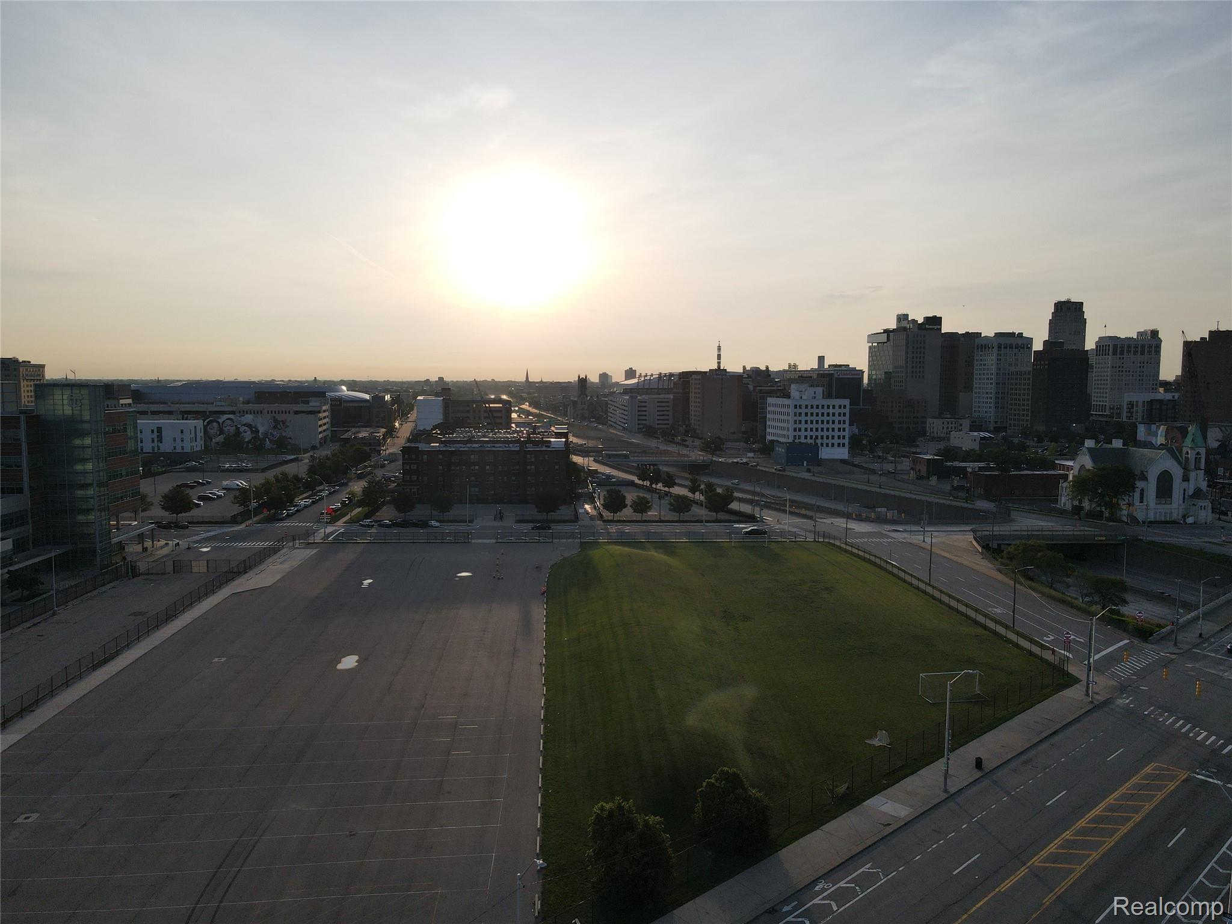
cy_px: 462
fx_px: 854
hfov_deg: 71.6
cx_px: 616
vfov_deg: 56.8
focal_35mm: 24
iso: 100
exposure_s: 1/1000
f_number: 2.8
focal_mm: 4.5
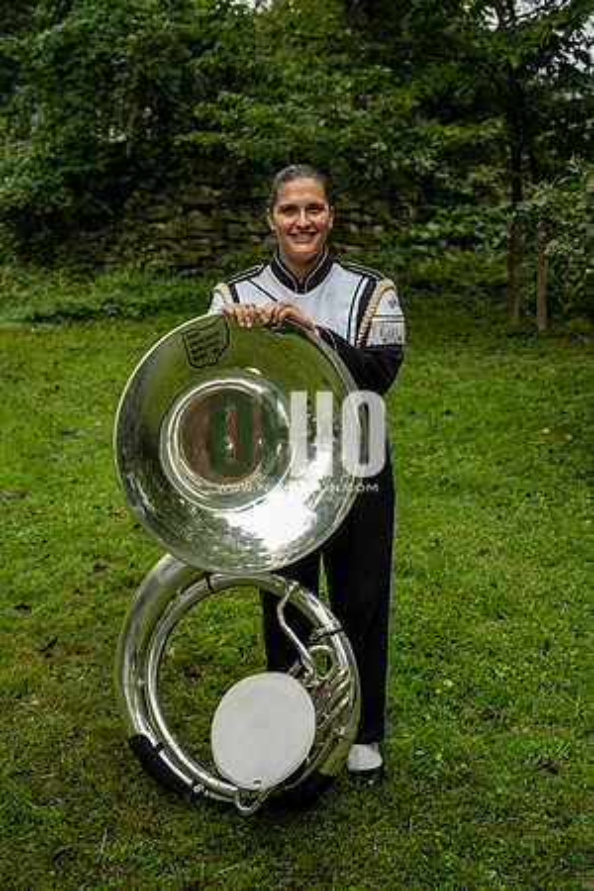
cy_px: 446
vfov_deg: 44.5
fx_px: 1089
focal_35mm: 44
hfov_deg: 30.5
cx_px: 297
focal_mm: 44
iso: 1250
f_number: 4
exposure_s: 1/640
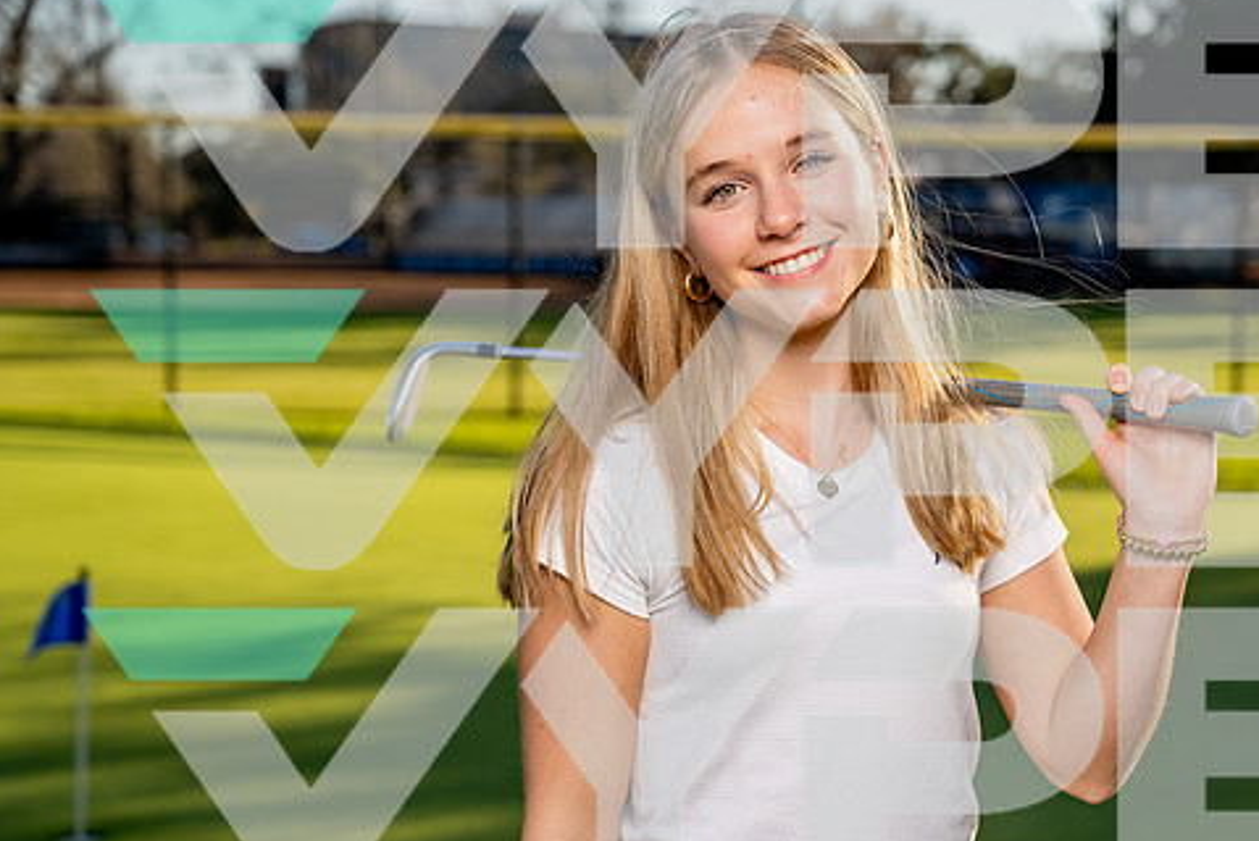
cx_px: 760
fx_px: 2624
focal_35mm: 75
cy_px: 430
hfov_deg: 26.9
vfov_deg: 18.2
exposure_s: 1/800
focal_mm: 62
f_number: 4
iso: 100
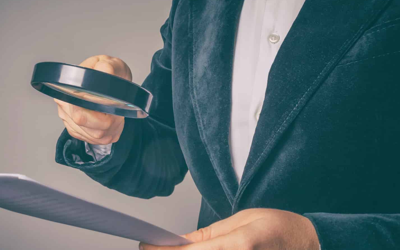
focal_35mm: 60
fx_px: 654
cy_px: 138
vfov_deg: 21.6
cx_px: 123
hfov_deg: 33.6
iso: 100
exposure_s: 1/125
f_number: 11
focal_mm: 28
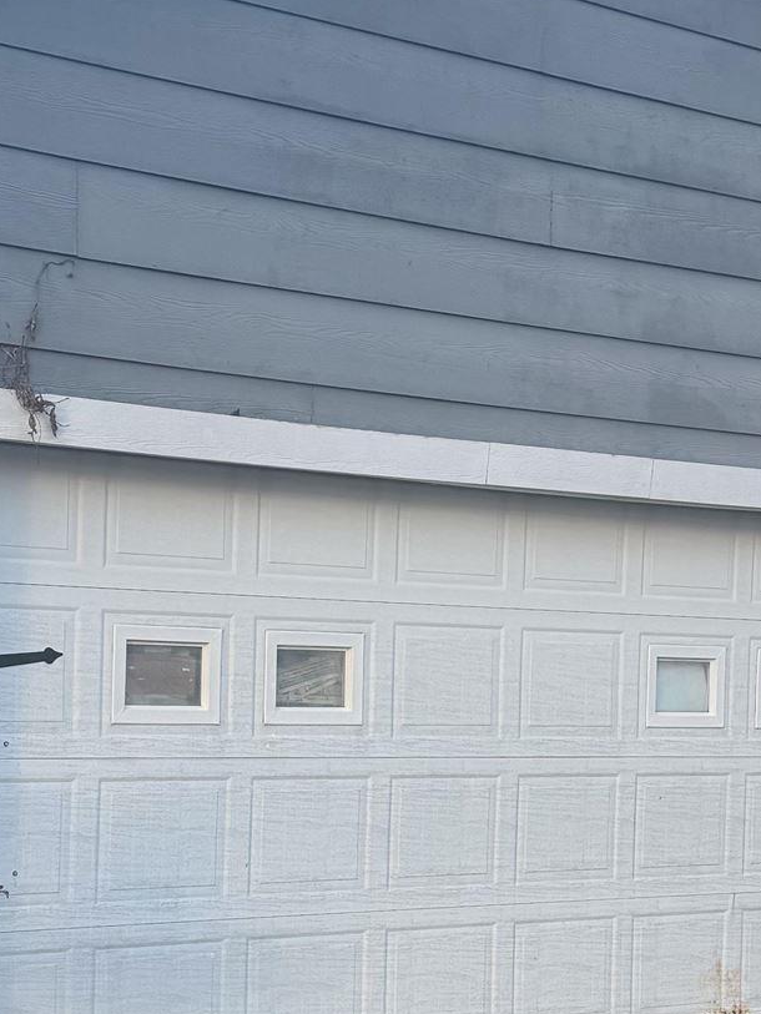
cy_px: 710
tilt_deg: -2.6
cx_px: 171
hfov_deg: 21.4
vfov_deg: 28.3
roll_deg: -2.1
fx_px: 1993
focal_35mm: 68
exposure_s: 1/792
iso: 80
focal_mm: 6.76
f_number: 1.78
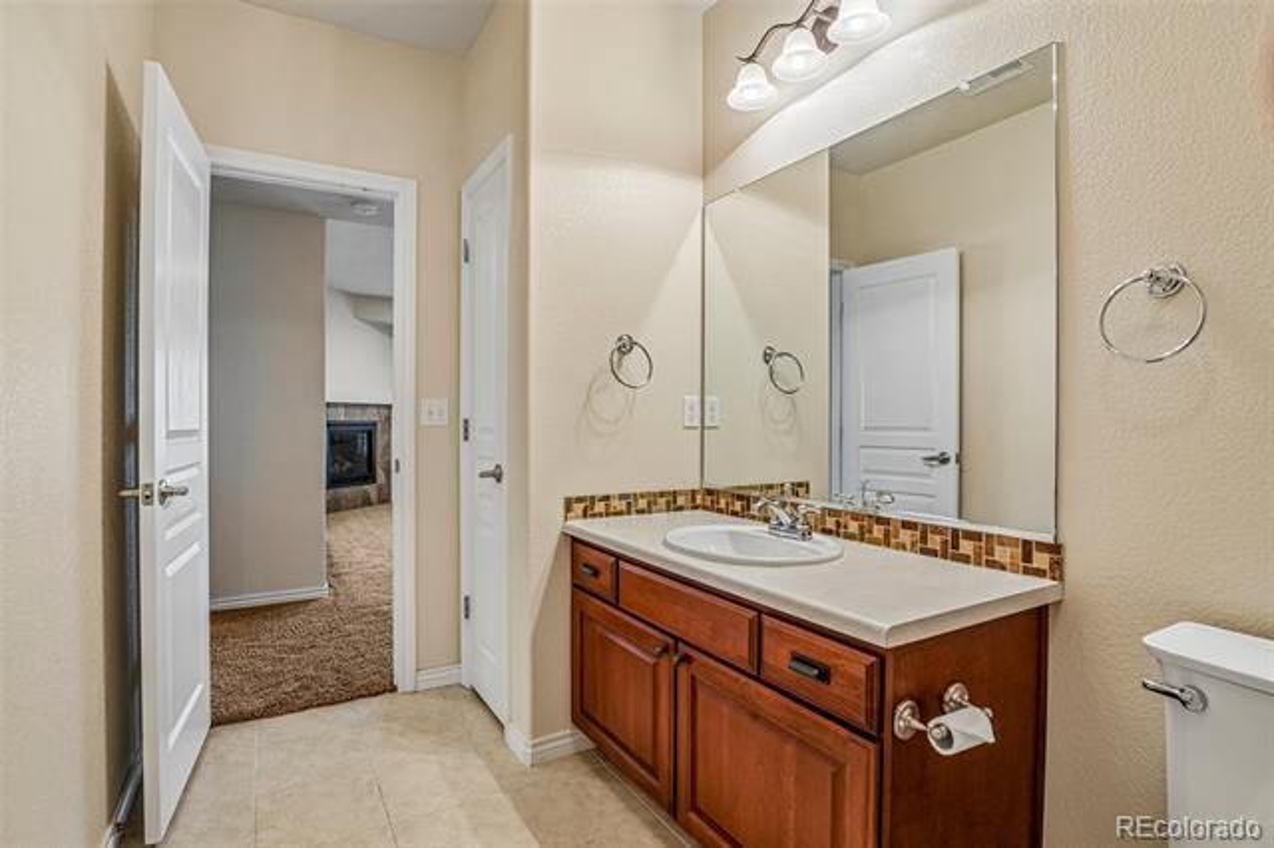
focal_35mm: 16
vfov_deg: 72.0
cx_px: 637
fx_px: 584
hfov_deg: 95.0
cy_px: 424
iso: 500
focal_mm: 11
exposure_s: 1/15
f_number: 8
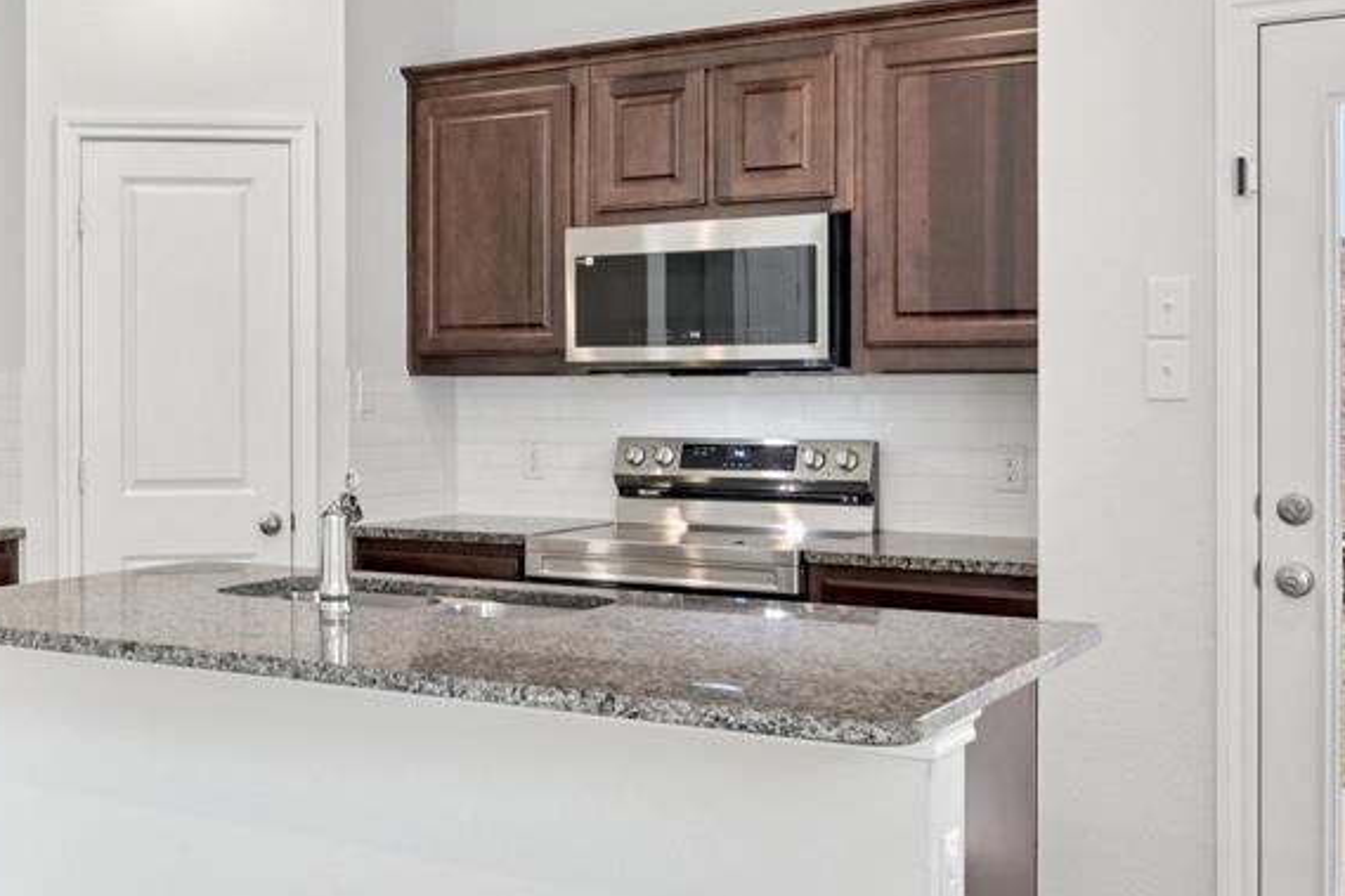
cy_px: 378
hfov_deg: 41.4
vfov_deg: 29.8
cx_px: 232
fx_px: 1681
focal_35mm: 45
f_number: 8
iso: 400
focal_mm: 25
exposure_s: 1/60
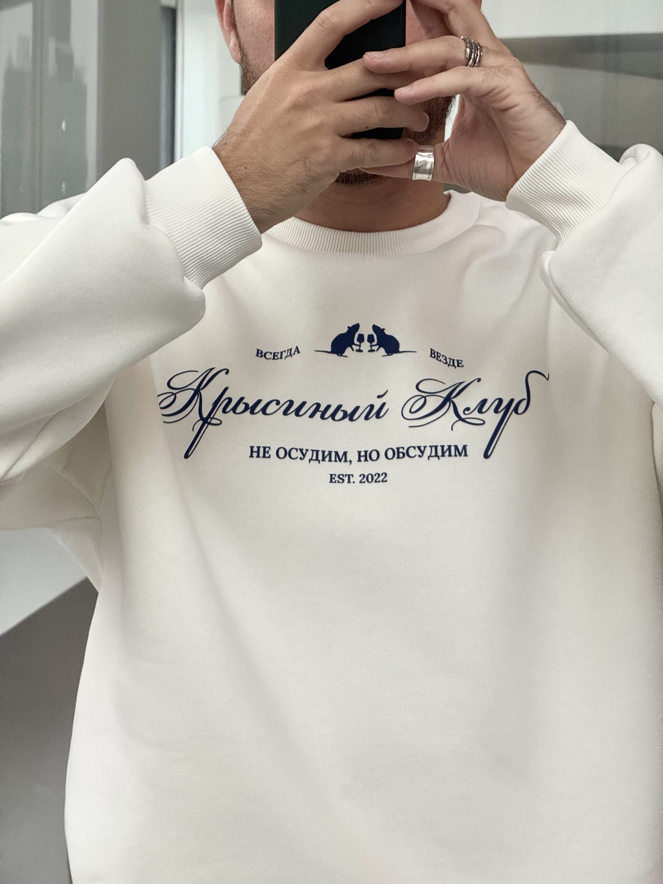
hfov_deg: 12.3
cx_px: 332
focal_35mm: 120
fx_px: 3064
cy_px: 442
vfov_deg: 16.4
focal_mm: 15.66
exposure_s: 1/71
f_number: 2.8
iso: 250
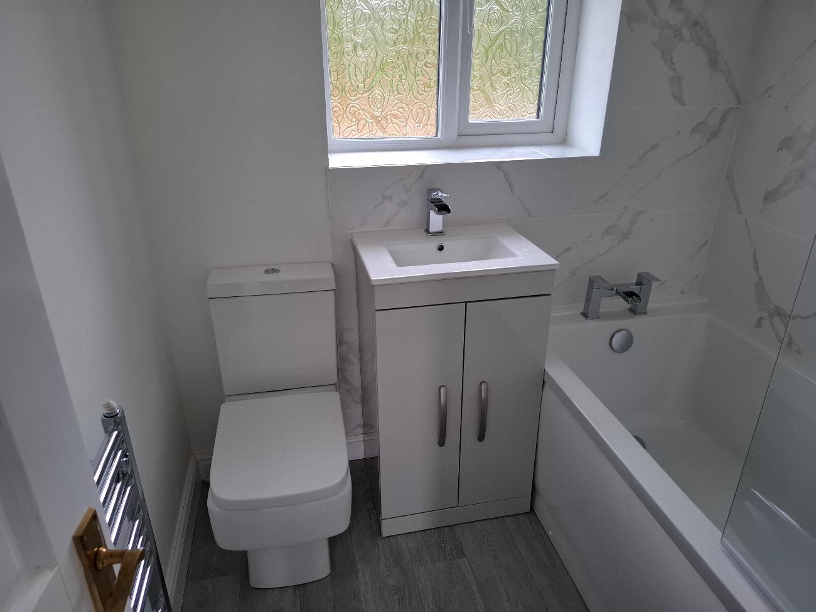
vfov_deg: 58.9
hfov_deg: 73.9
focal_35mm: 23
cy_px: 306
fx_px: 542
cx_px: 408
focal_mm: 5.54
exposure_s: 1/60
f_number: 1.8
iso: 250
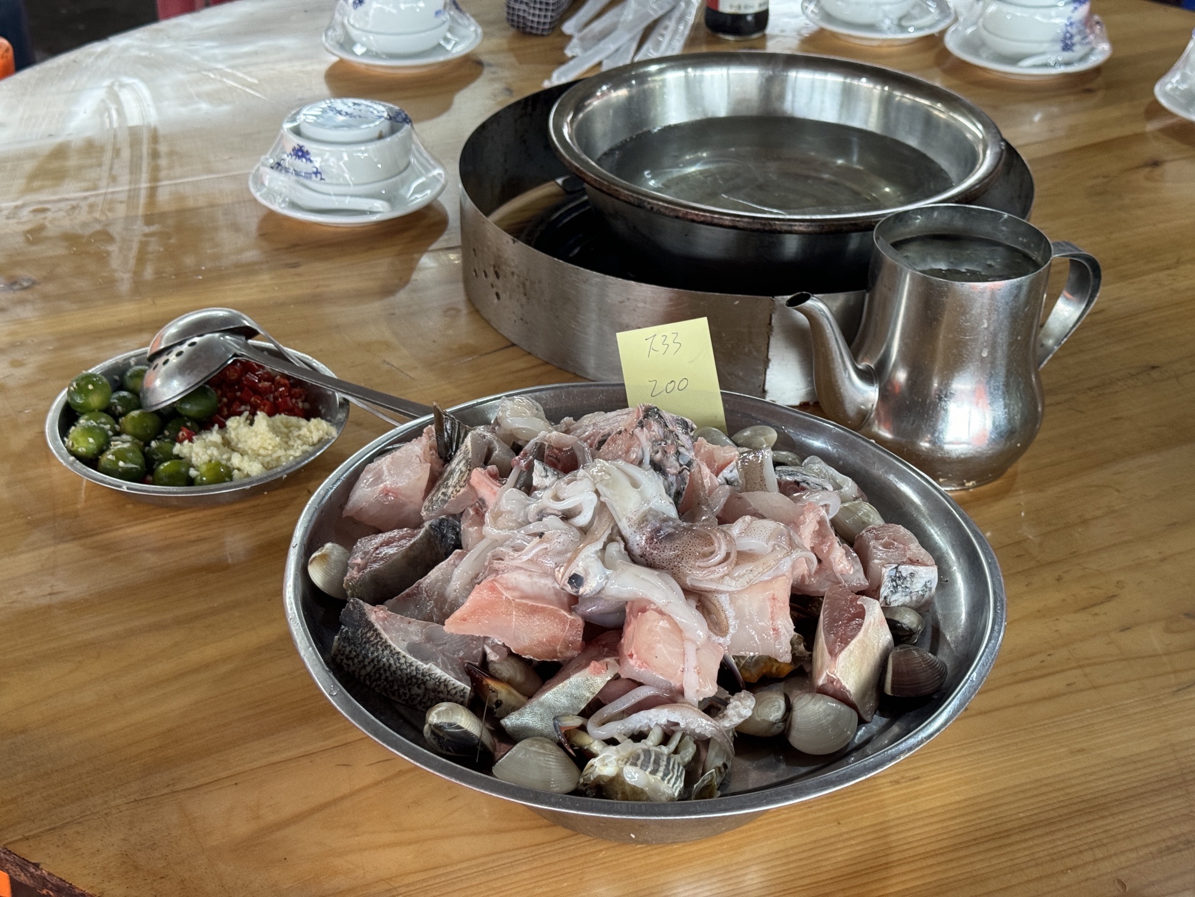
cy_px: 448
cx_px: 598
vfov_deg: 30.3
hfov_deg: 39.7
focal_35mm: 48
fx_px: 1657
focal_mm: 6.86
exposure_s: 1/60
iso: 160
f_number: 1.78
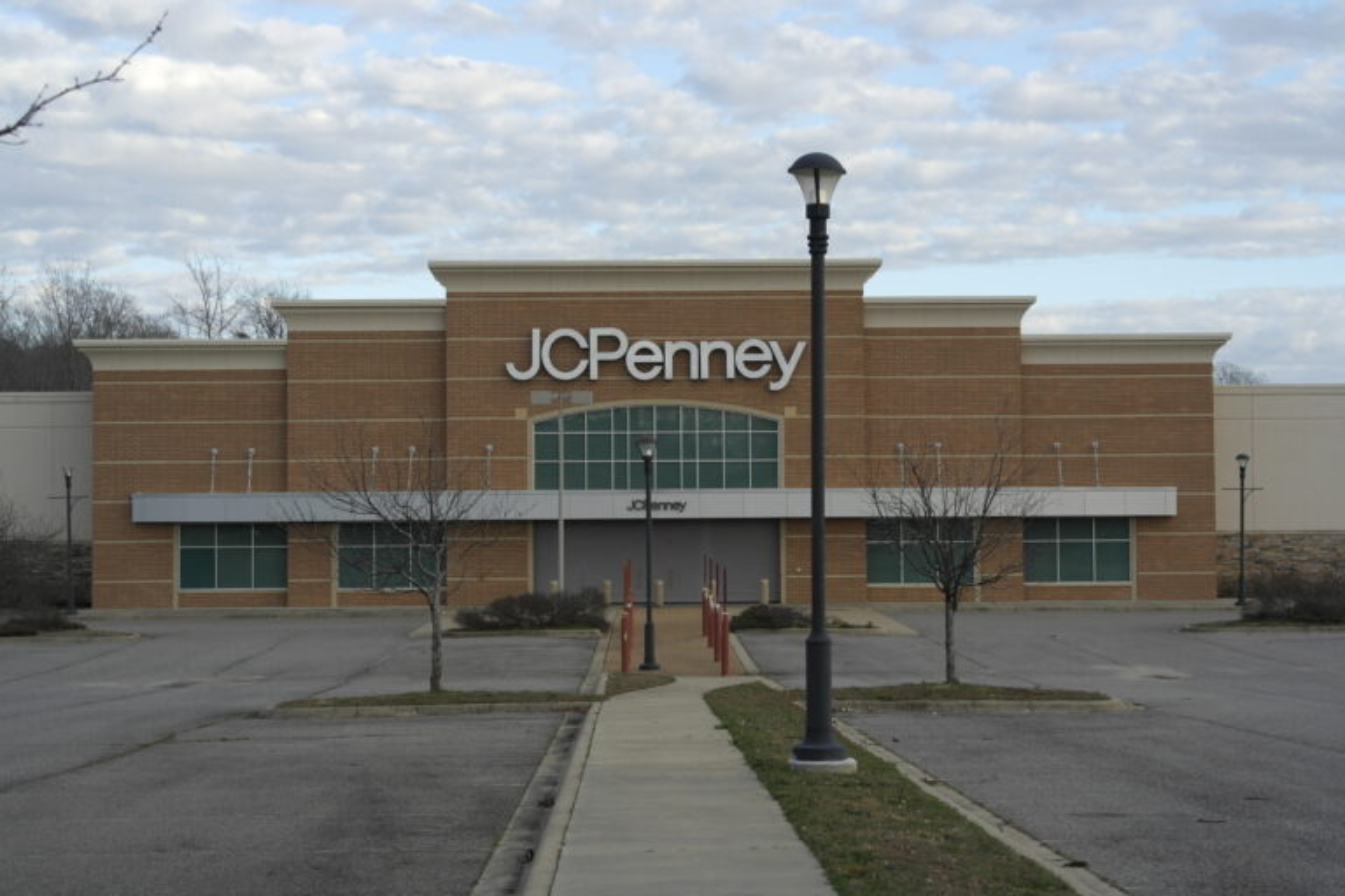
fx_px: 2578
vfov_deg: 19.7
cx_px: 672
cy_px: 448
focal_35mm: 69
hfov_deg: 29.2
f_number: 5
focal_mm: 45
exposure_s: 1/160
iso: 100
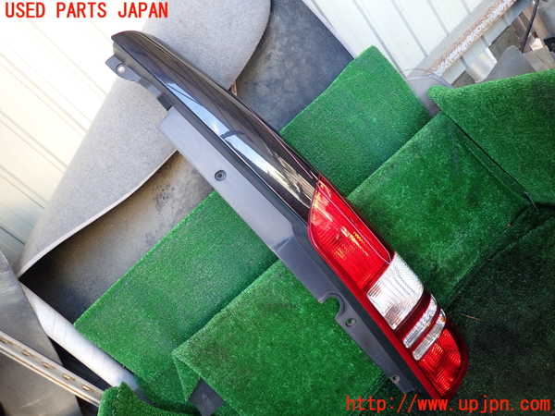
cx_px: 278
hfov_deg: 69.4
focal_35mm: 25
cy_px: 208
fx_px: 401
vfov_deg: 54.9
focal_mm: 4.5
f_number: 2
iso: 200
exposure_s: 1/60
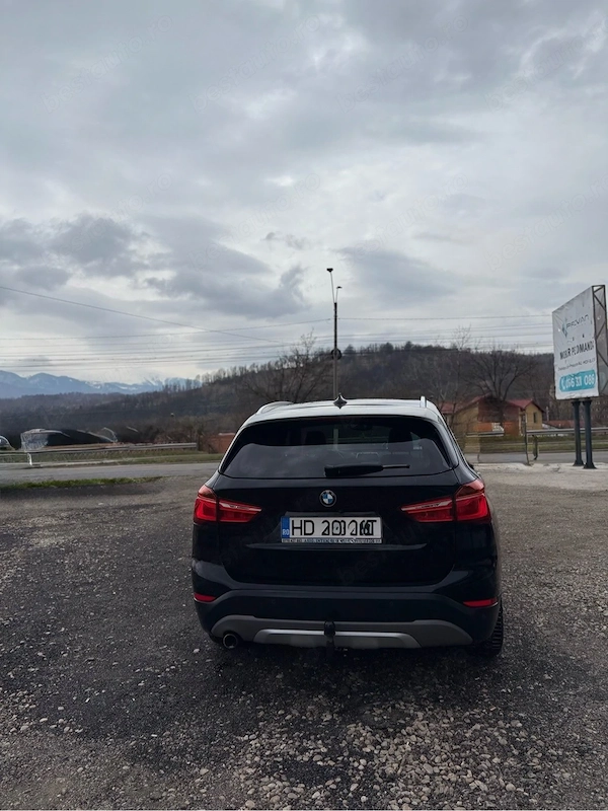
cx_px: 304
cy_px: 406
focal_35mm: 24
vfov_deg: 71.6
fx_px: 562
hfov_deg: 56.8
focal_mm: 6.76
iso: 80
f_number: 1.78
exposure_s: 1/9091
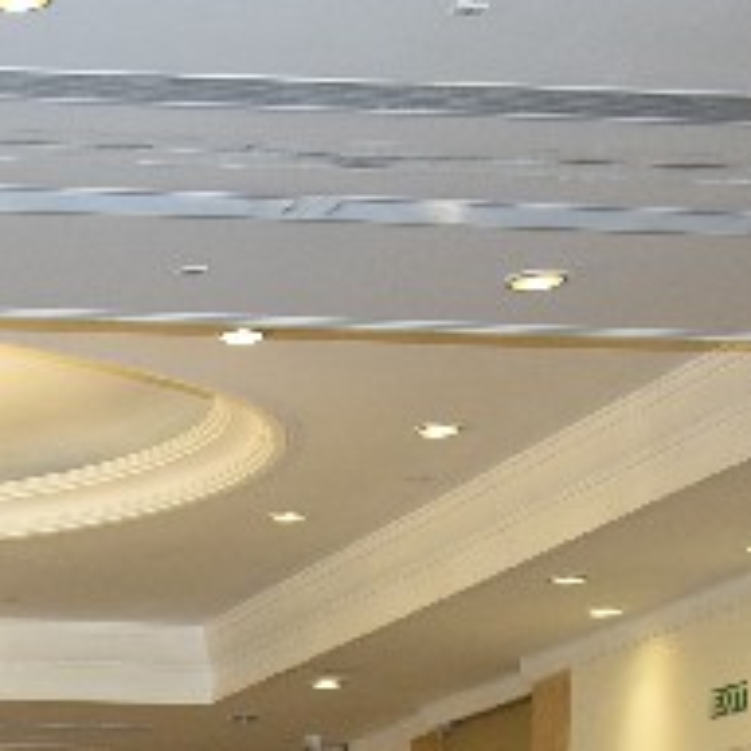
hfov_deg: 13.6
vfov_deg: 14.3
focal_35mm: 109
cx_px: -755
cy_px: 1303
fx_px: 2675
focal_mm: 24
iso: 1600
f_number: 5.6
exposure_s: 1/80
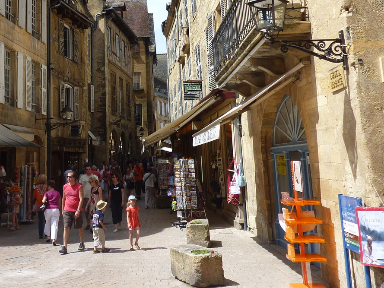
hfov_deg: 40.1
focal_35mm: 45
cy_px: 50
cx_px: 68
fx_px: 499
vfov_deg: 31.2
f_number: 4
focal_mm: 4.1
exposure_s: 1/500
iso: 80
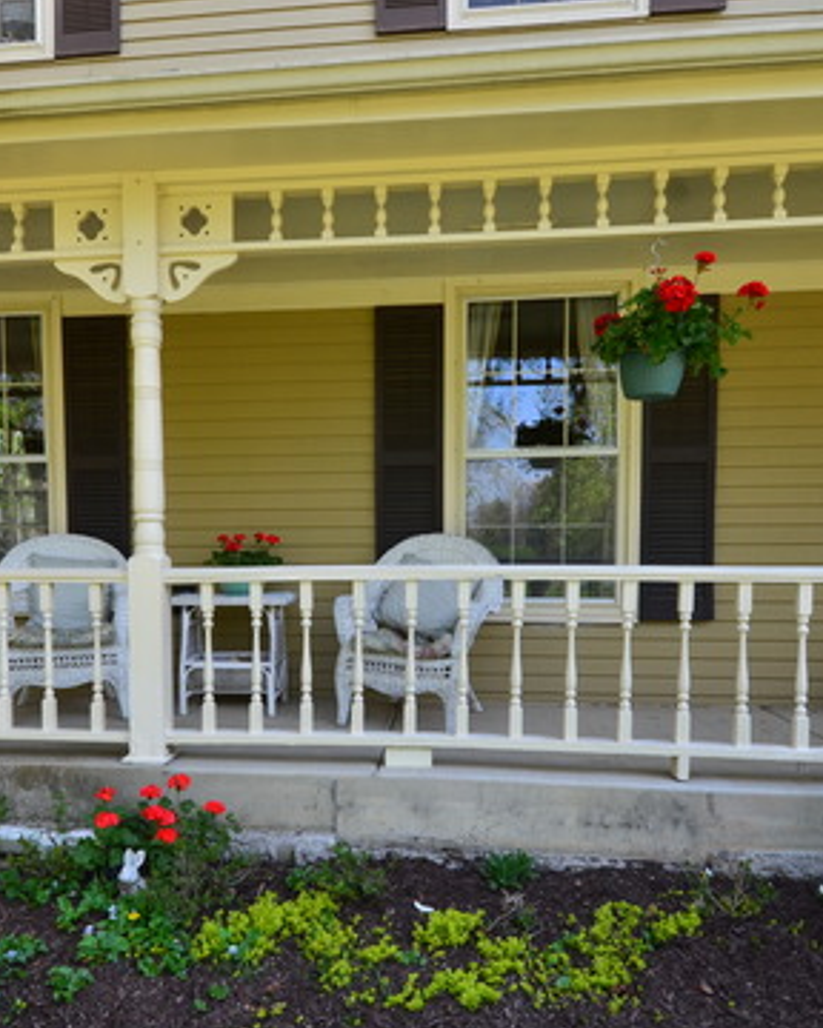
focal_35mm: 25
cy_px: 585
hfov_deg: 56.5
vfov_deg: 67.8
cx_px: 340
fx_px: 761
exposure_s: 1/160
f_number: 9
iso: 400
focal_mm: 10
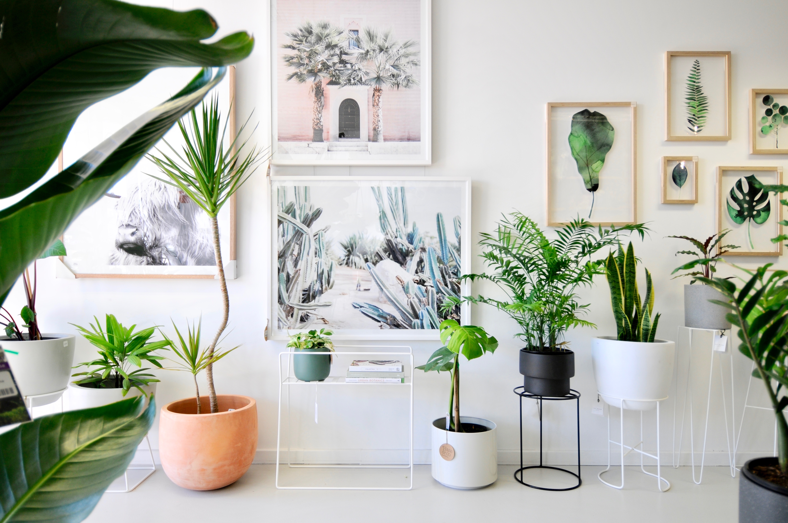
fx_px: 525
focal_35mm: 24
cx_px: 394
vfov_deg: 53.0
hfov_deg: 73.8
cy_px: 262
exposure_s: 1/60
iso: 200
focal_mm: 16
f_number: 4.5
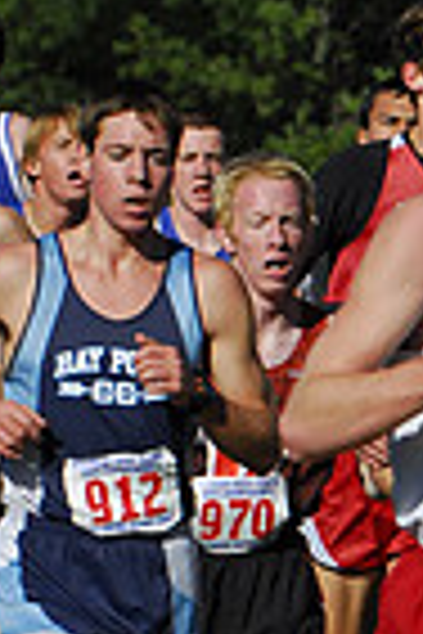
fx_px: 14117
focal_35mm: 801
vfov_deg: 2.6
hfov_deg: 1.7
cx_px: 1238
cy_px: 612
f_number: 7.1
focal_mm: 130
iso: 400
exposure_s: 1/1600
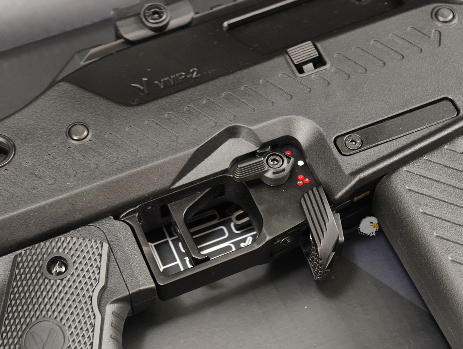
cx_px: 232
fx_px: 1139
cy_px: 174
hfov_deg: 23.0
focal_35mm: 85
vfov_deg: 17.4
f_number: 2.67
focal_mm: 22.48
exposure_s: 1/10
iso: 2586
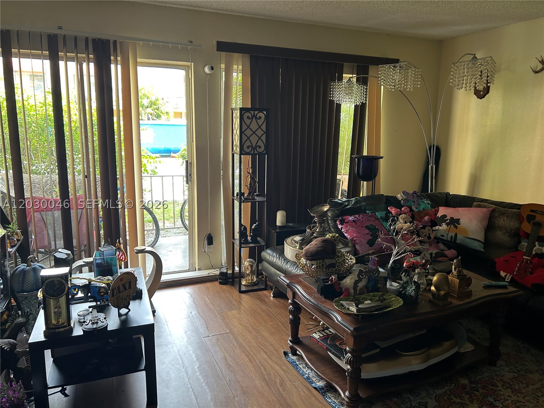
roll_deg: -1.2
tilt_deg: -10.7
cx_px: 272
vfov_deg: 53.1
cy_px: 204
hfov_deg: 67.3
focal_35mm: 26
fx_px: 409
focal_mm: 5.7
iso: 100
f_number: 1.5
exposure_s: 1/121
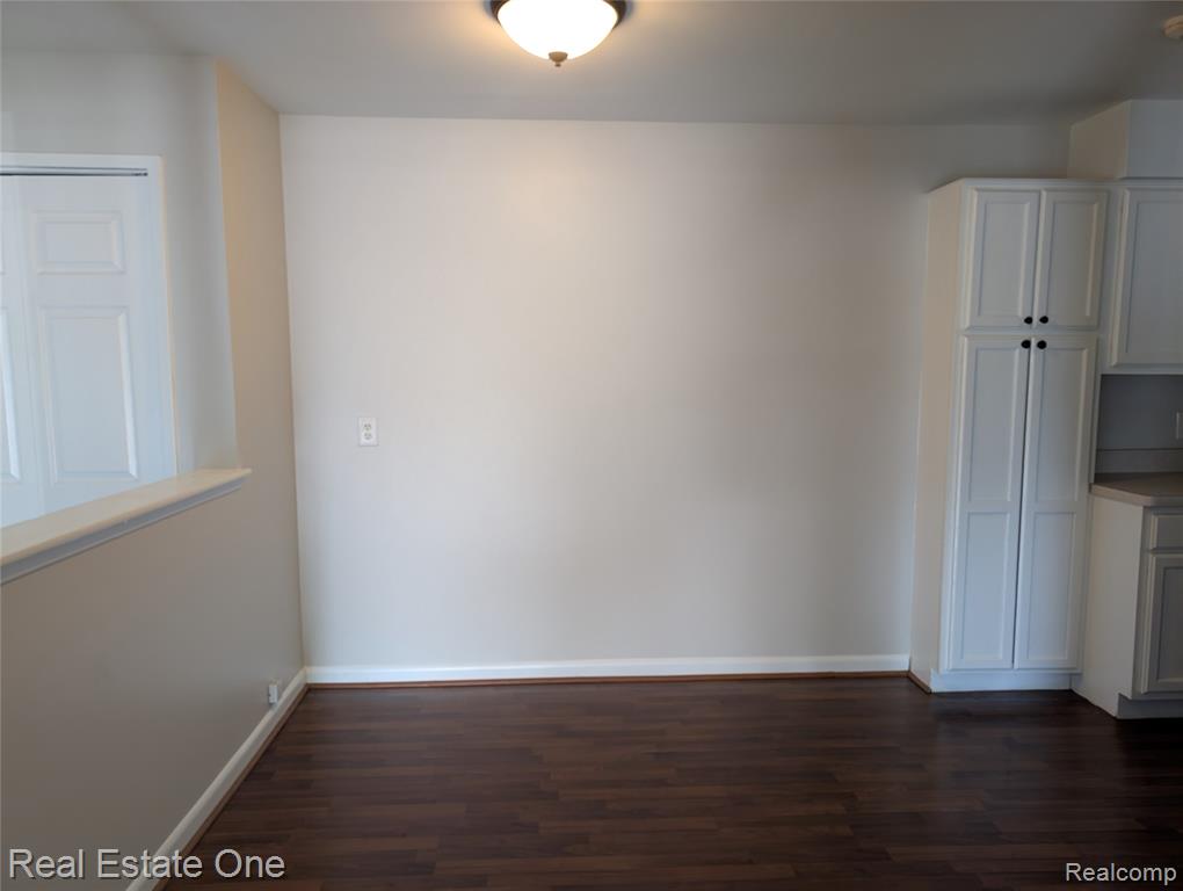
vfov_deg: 56.9
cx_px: 592
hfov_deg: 71.5
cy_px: 446
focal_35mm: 24
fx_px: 821
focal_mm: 6.9
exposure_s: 1/60
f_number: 1.68
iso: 99
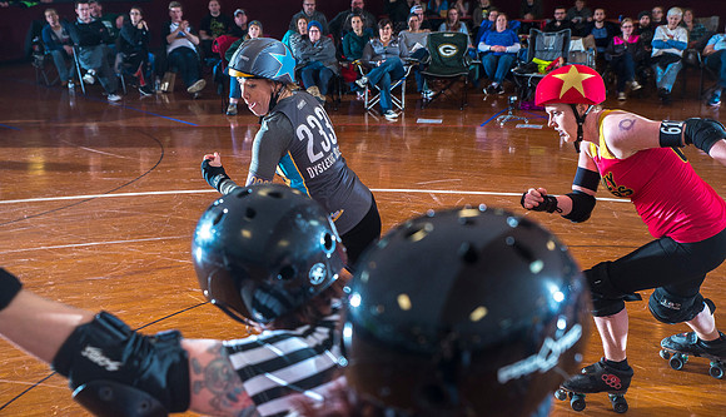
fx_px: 928
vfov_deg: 25.3
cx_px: 363
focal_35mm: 48
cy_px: 174
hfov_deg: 42.7
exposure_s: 1/160
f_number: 5.6
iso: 800
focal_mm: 46
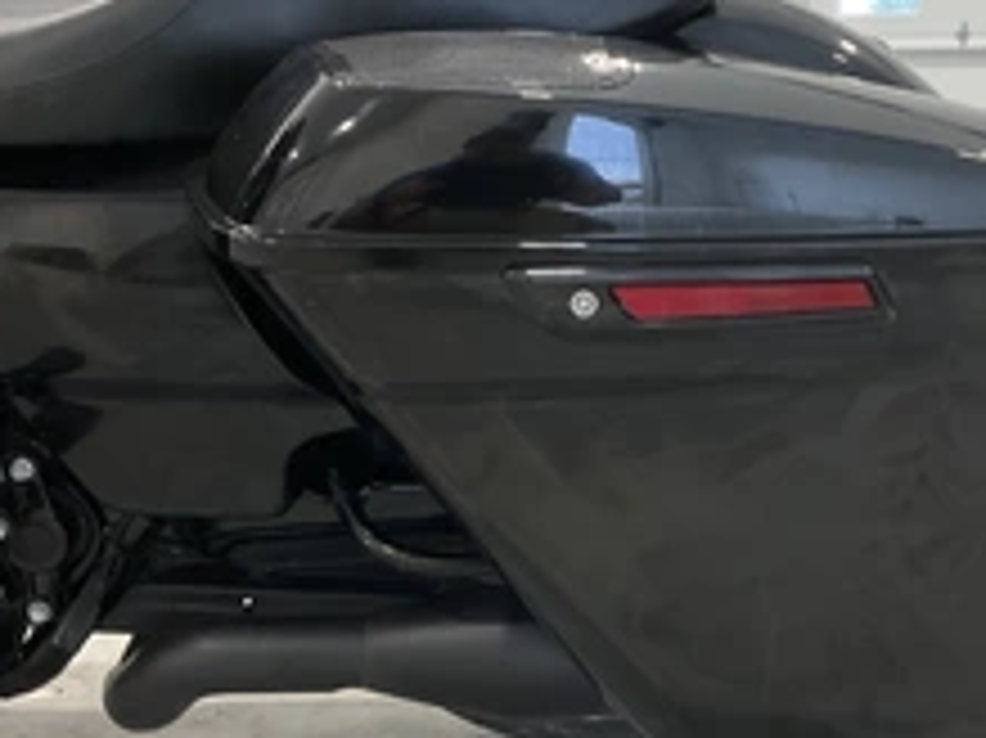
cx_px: 698
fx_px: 1509
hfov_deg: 35.6
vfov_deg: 27.5
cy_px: 405
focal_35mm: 53
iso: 80
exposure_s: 1/60
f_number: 1.8
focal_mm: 3
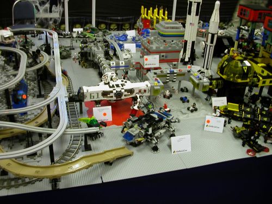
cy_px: 102
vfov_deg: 38.7
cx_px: 136
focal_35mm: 37
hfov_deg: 50.1
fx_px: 291
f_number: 2.7
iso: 100
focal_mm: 5.6
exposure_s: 1/14.9
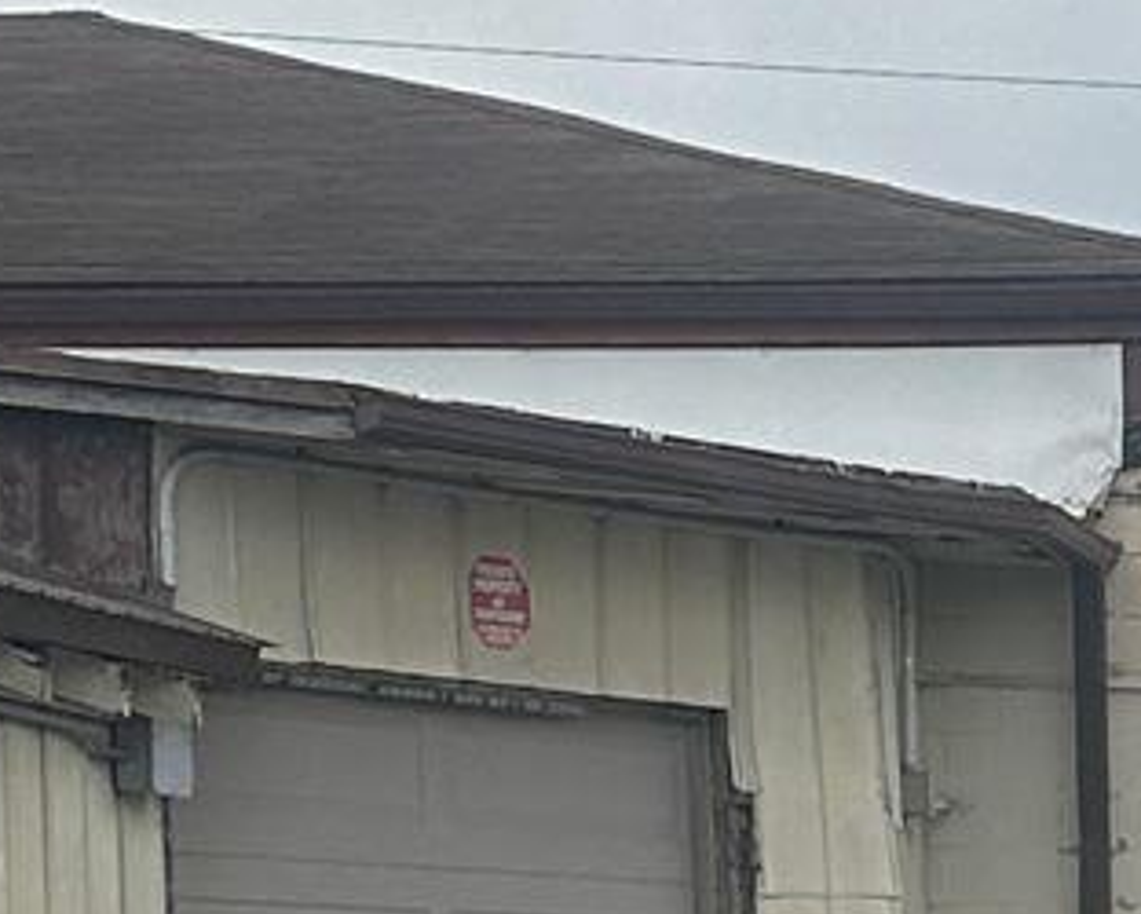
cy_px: 1770
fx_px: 5846
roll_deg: +0.7
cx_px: 1759
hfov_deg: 10.7
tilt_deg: -7.5
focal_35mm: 173
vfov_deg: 8.5
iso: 80
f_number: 1.78
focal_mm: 6.86
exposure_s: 1/4762
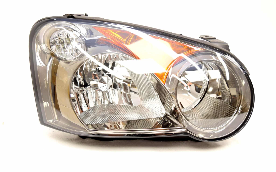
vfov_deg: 28.0
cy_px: 86
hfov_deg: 43.5
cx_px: 138
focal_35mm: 46
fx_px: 346
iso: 400
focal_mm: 30
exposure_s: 1/100
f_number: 5
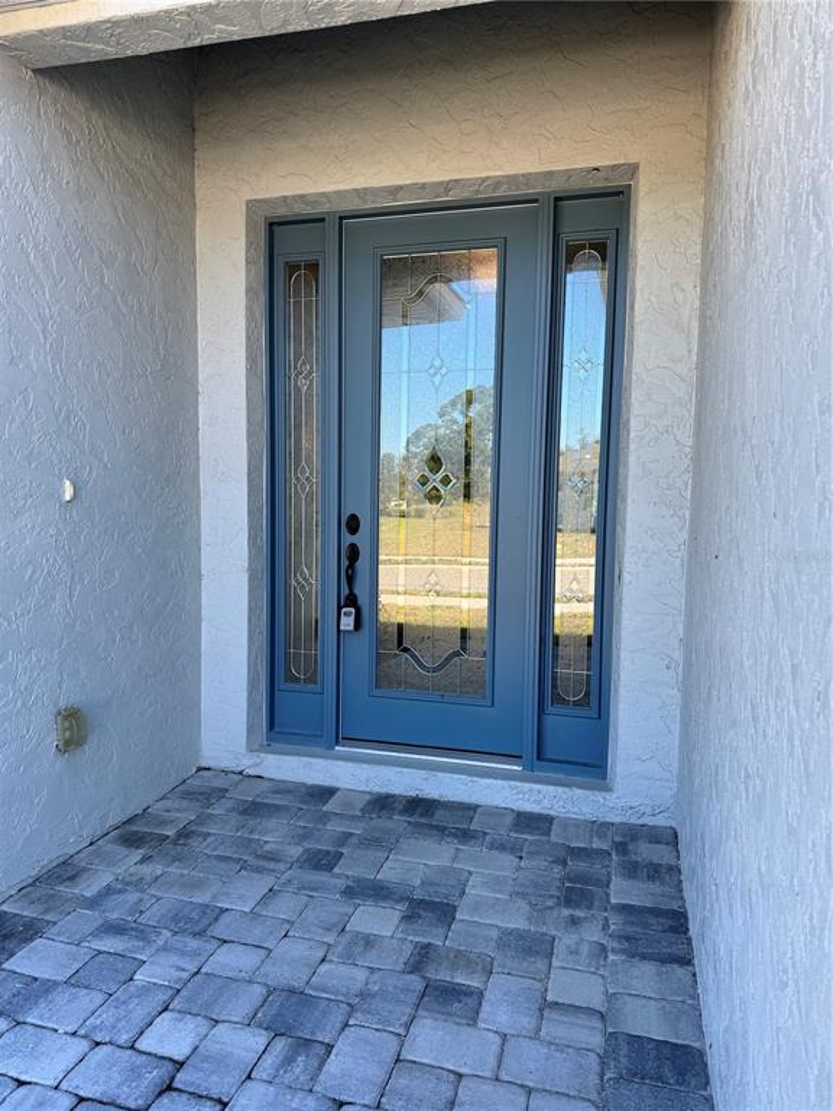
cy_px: 556
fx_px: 770
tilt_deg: -4.9
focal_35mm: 24
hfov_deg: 56.8
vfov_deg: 71.6
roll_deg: -0.2
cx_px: 416
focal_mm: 6.76
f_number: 1.78
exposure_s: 1/567
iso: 80
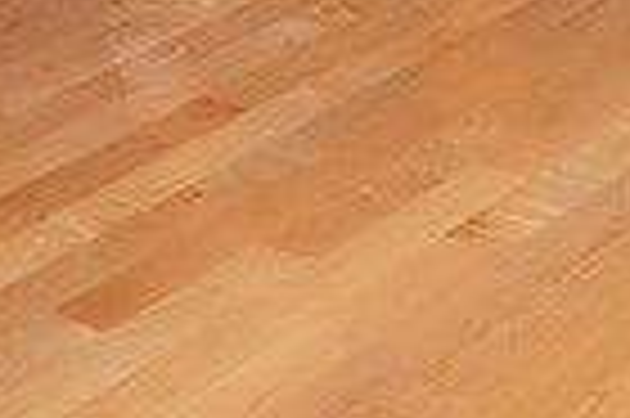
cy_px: -575
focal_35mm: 167
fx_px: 2919
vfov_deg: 7.7
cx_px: 486
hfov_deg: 12.3
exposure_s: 1/320
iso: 500
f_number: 7.1
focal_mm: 52
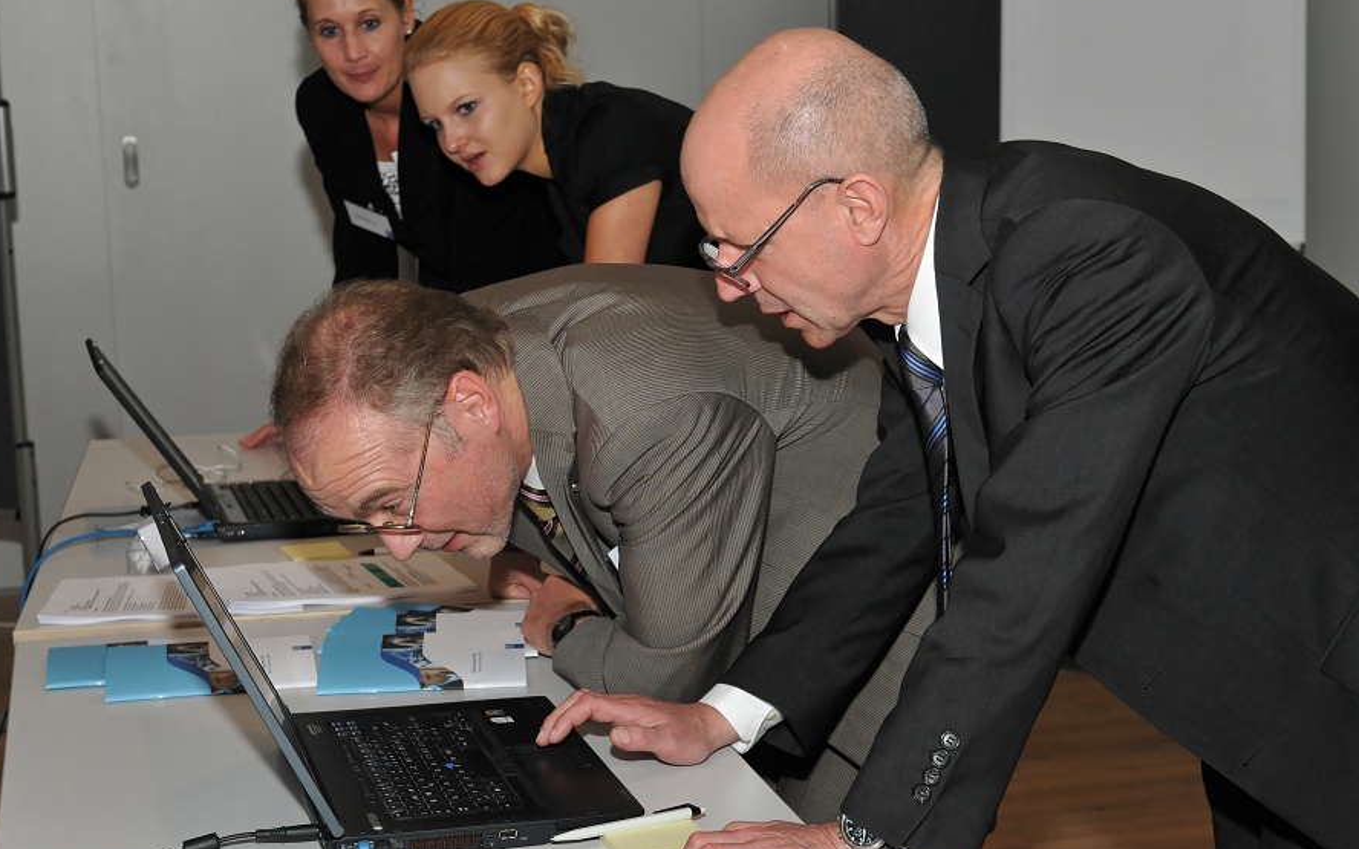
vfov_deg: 22.0
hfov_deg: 34.5
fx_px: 2185
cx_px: 670
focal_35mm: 59
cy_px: 445
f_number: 5.6
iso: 400
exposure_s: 1/60
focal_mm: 38
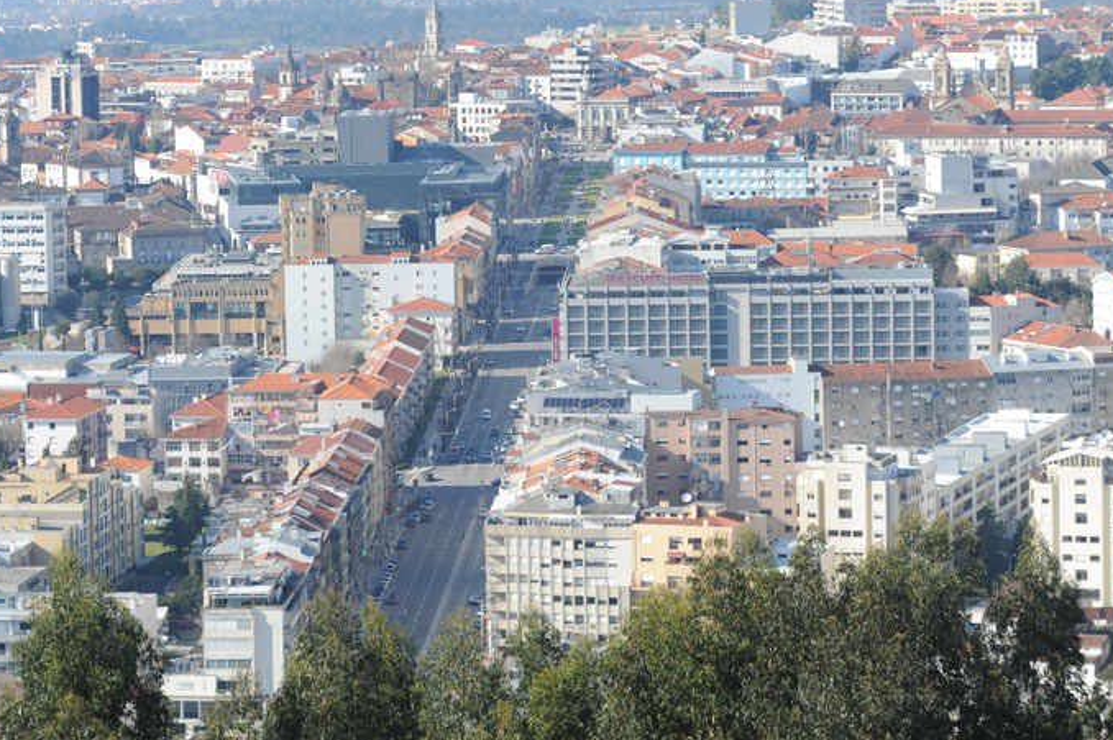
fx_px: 7291
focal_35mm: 236
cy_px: 336
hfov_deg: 8.7
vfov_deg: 5.8
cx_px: 504
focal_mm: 200
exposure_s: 1/500
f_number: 6.3
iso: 250
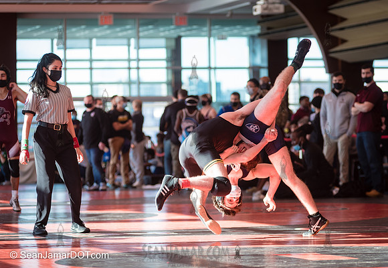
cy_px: 130
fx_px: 2094
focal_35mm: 192
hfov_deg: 10.6
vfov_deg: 7.3
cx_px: 260
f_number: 4
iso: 400
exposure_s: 1/400
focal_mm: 145
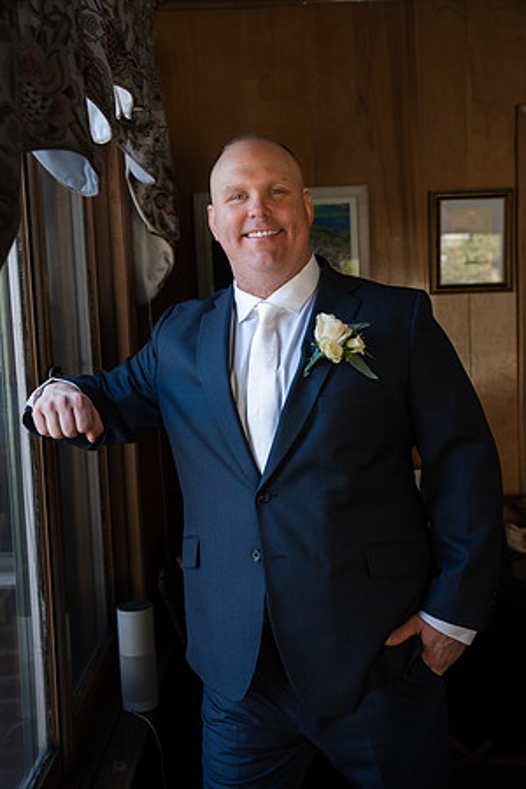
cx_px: 263
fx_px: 942
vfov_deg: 45.4
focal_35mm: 43
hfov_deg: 31.2
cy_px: 394
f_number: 4
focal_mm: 43
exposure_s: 1/200
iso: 250
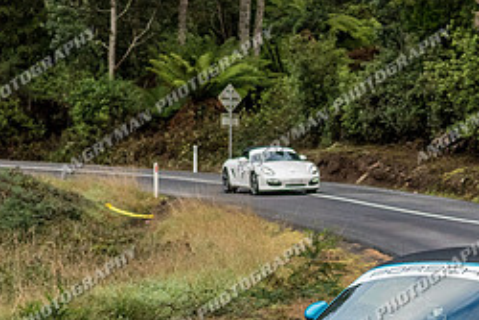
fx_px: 2569
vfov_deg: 7.1
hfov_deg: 10.5
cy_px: 302
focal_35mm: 193
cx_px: 512
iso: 800
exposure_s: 1/2000
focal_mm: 45
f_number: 4
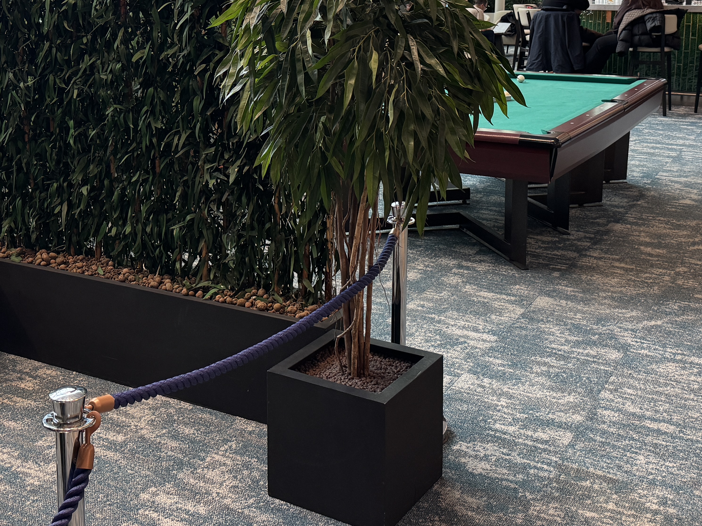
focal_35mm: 46
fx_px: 933
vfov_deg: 31.0
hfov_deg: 41.1
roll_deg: +0.4
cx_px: 281
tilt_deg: -9.7
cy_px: 131
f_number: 1.78
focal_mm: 6.76
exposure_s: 1/50
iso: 200
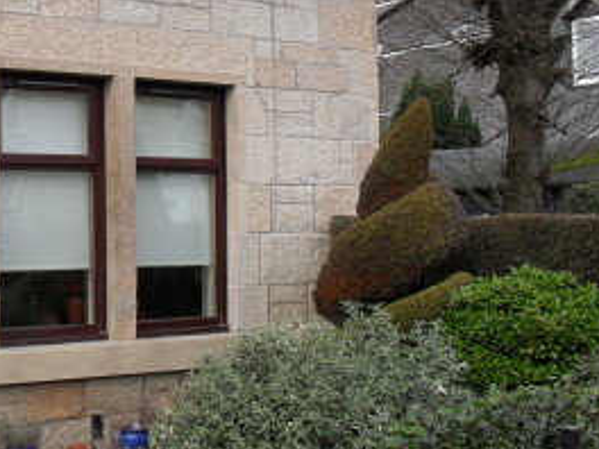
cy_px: 195
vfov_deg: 21.6
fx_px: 1177
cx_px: 64
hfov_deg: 27.6
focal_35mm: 68
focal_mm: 6.3
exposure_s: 1/180
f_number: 3.2
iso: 100
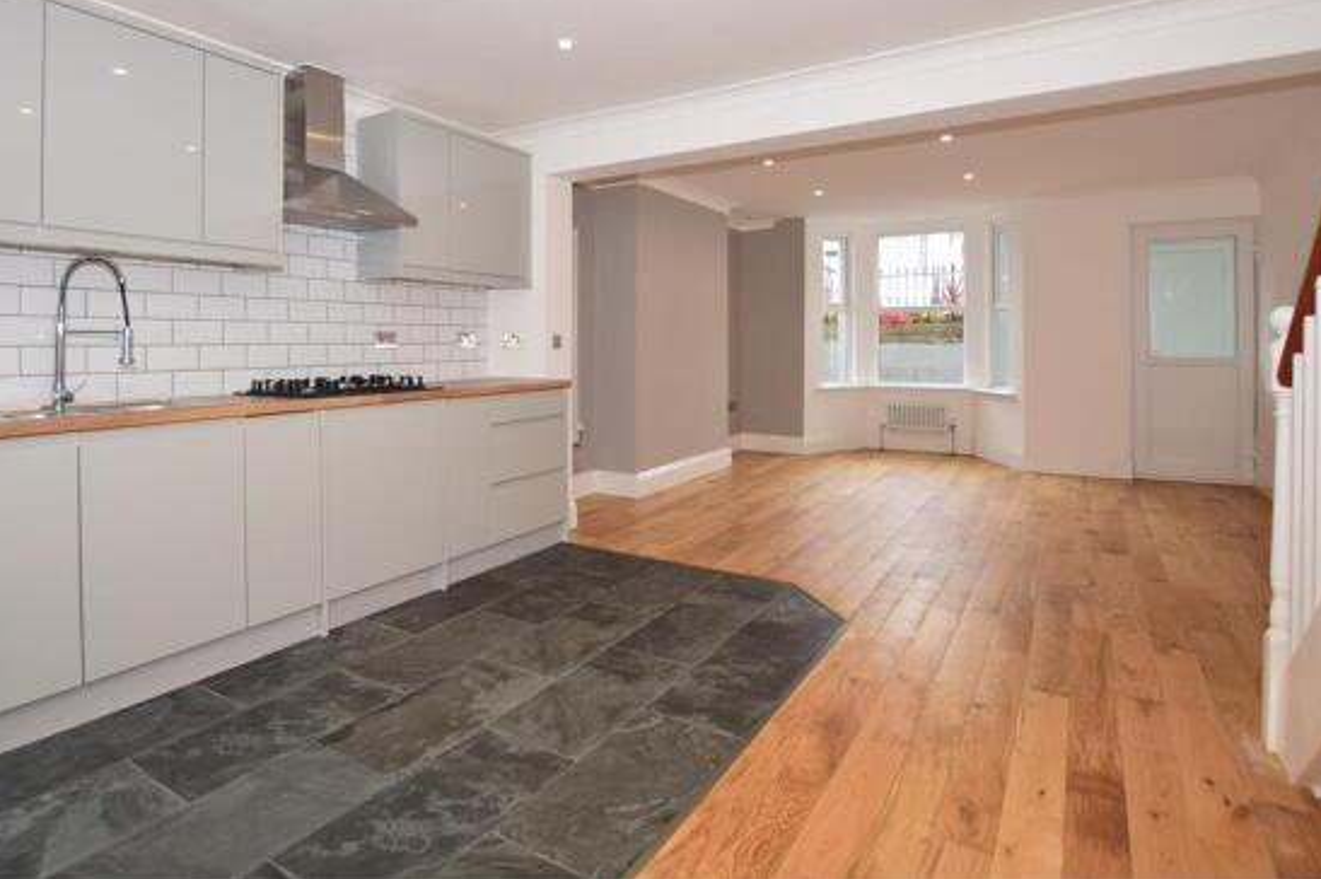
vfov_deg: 66.7
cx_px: 616
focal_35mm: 18
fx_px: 660
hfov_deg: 89.9
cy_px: 356
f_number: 5
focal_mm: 10
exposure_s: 1/50
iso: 250
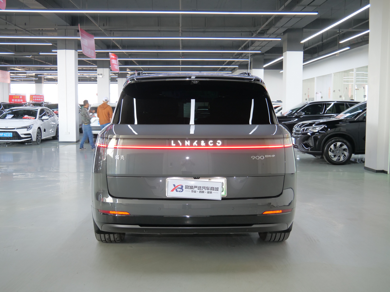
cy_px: 146
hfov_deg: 42.9
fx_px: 496
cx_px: 195
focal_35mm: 44
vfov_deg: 32.9
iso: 800
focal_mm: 22
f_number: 4.2
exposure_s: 1/15
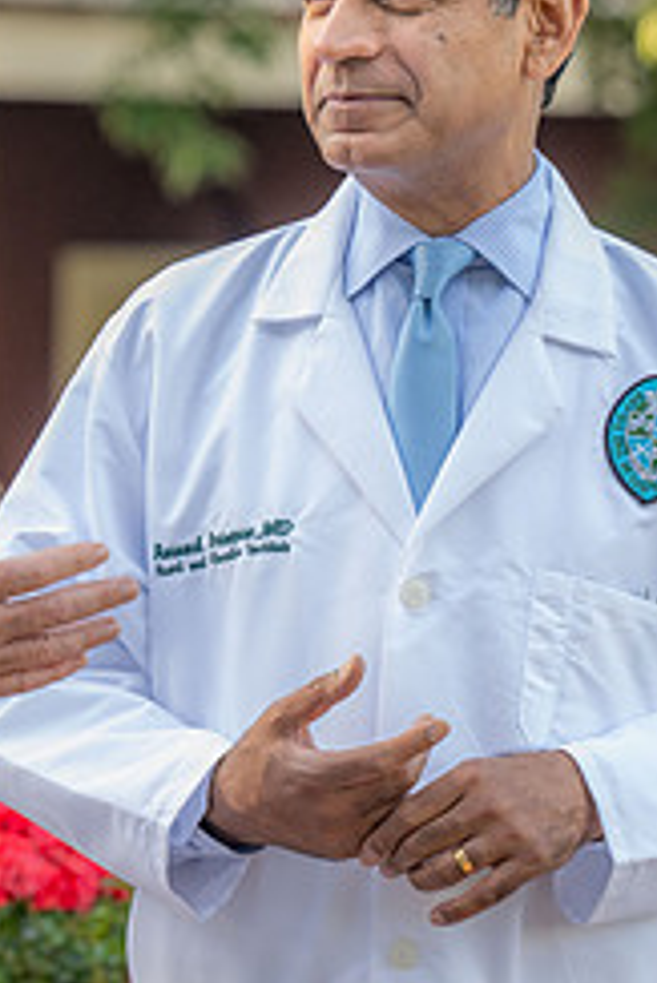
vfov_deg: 5.3
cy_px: 348
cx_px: 181
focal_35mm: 392
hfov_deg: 3.5
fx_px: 10715
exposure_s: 1/160
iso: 720
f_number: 5.6
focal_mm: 165
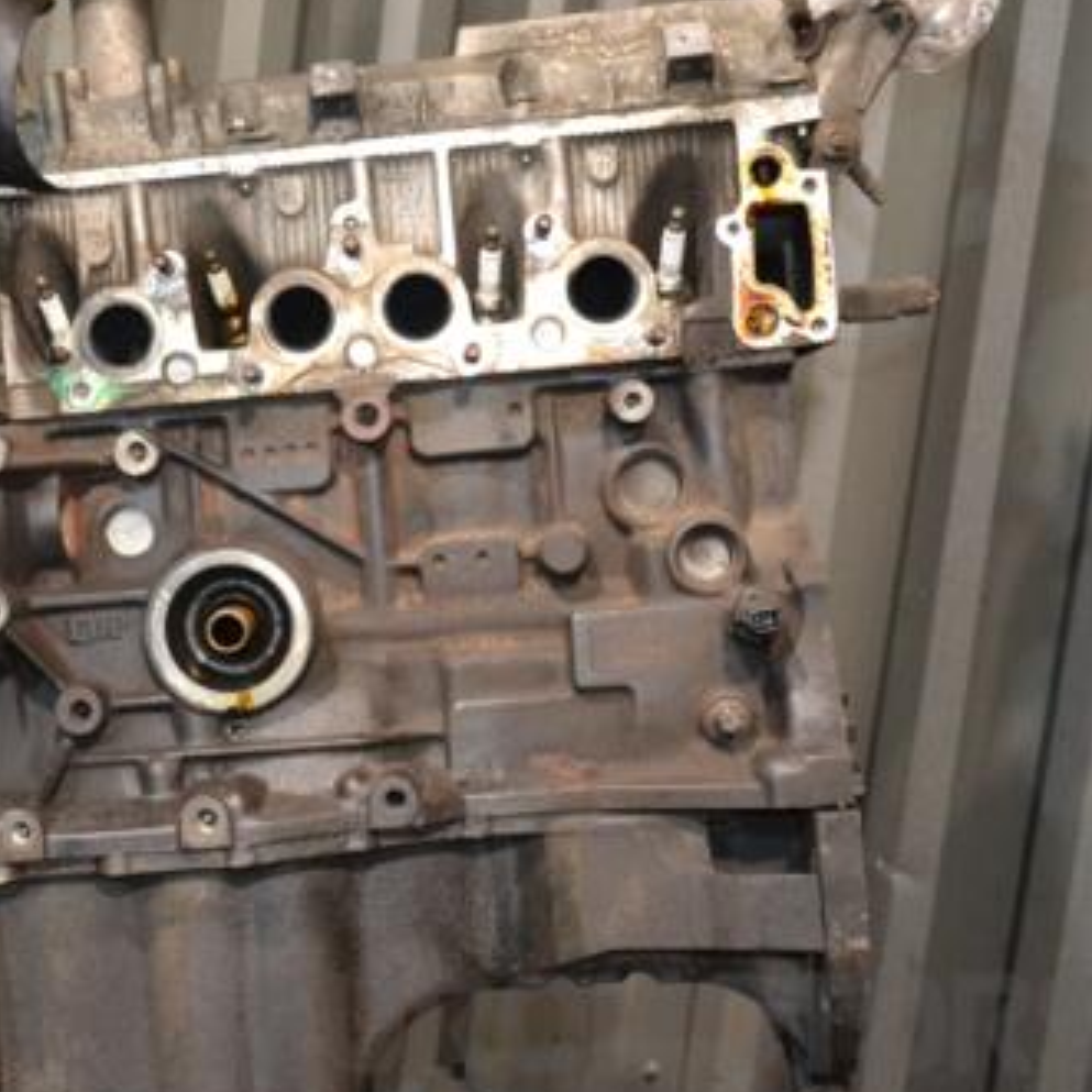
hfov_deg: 28.9
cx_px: 188
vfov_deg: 29.7
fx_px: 2062
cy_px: 584
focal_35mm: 58
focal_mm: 25
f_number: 4
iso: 2500
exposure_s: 1/60
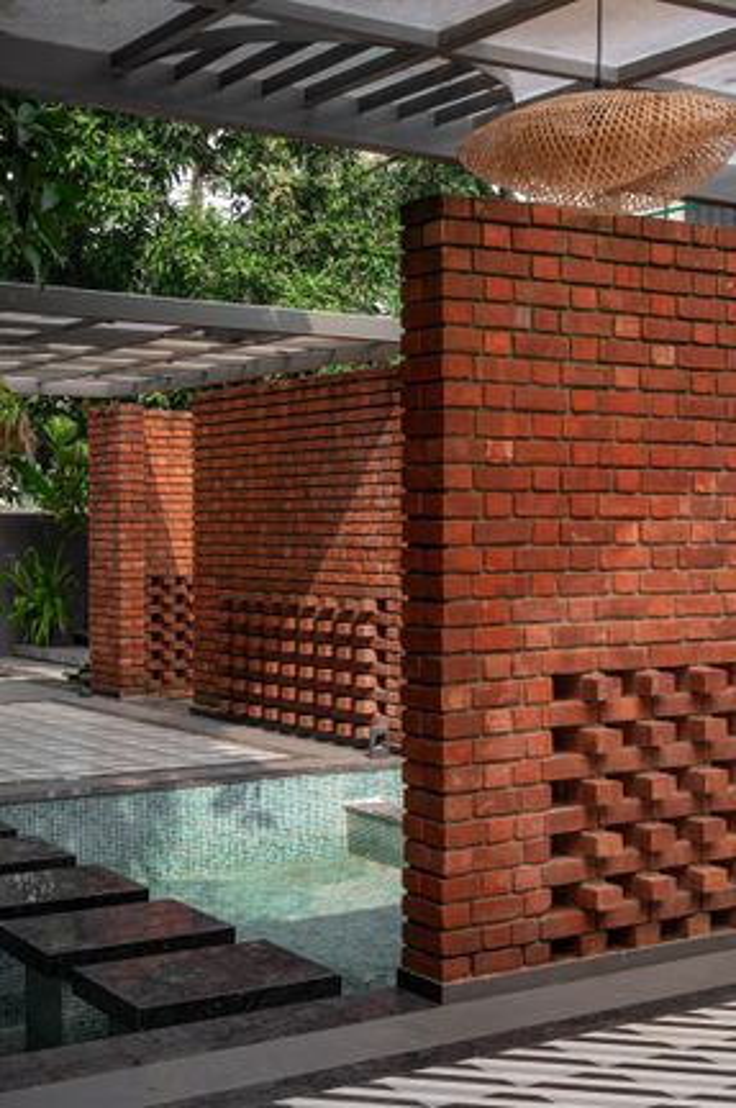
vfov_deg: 39.6
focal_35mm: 50
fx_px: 1537
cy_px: 554
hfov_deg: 26.9
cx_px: 368
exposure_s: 1/50
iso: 100
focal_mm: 50
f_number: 16
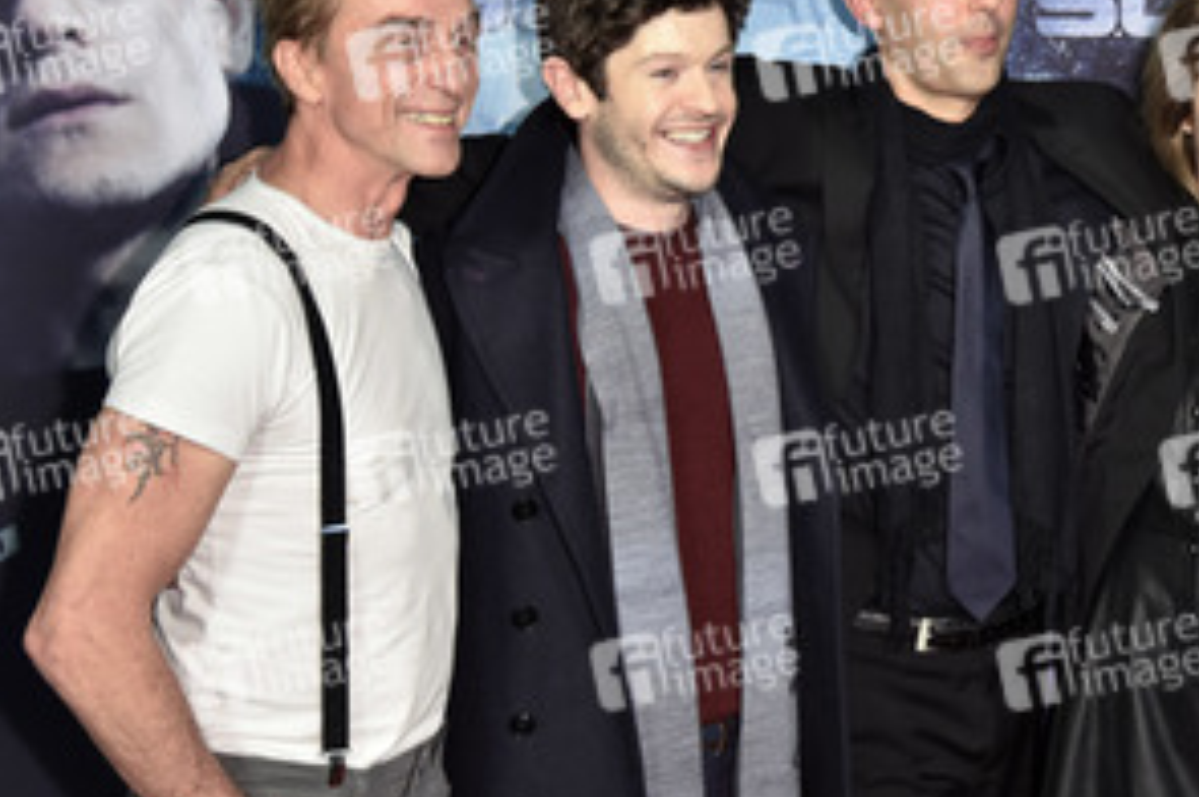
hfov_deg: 24.2
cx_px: 750
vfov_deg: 16.2
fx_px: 2795
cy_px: 358
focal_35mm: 84
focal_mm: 55
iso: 1250
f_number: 5.6
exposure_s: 1/125
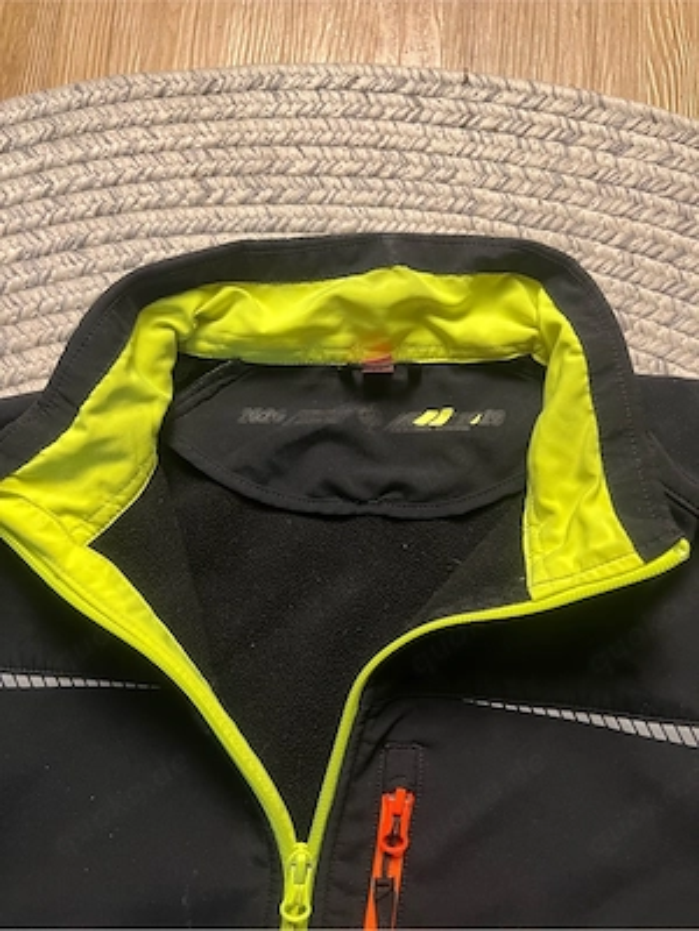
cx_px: 350
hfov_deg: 53.1
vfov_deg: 67.3
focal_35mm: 26
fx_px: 700
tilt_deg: -78.2
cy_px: 466
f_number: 1.5
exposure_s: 1/54
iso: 250
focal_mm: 5.7
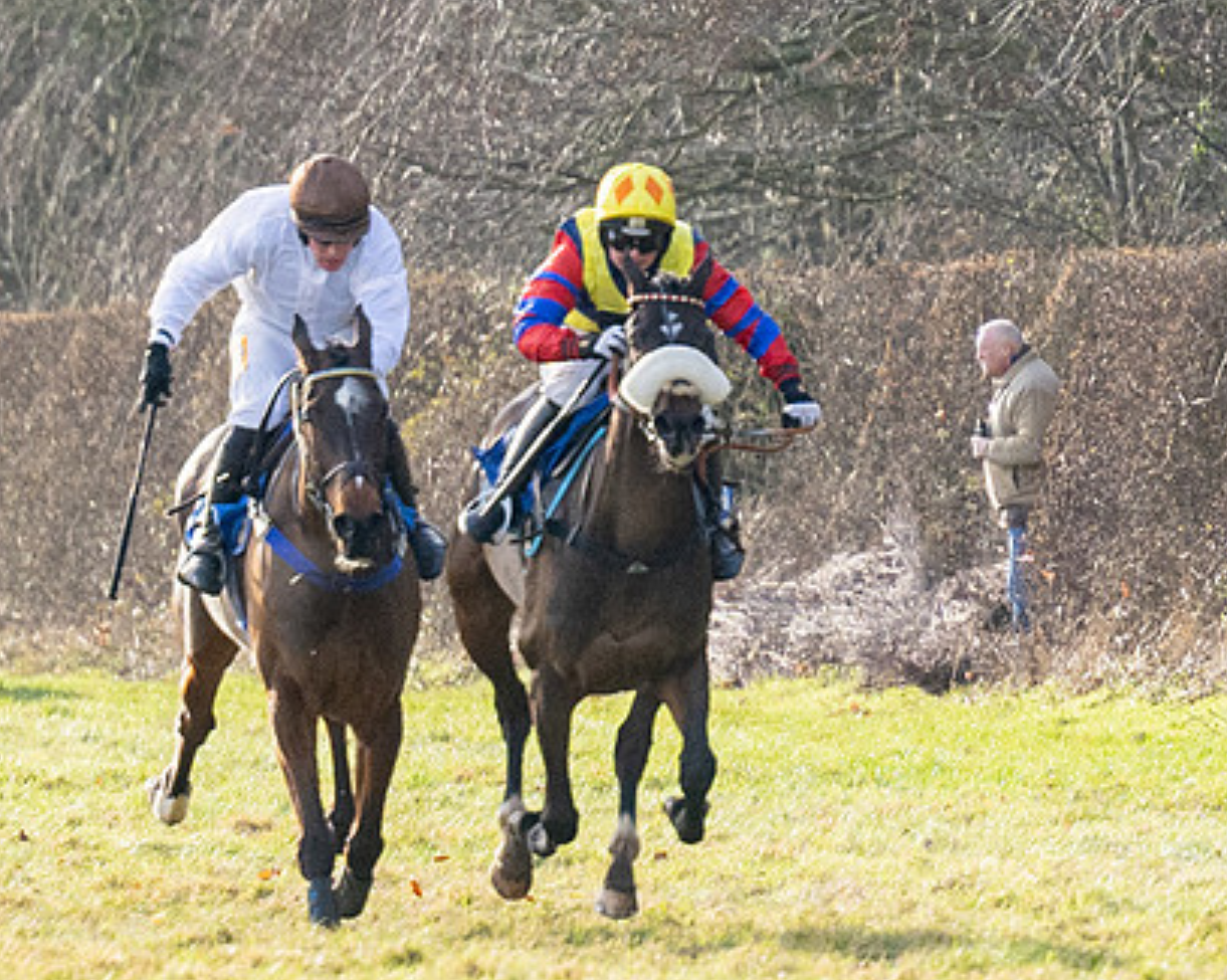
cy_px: 544
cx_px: 1128
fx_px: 30555
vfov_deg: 1.8
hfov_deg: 2.3
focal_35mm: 842
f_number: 2.8
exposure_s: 1/2500
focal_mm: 150
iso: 400
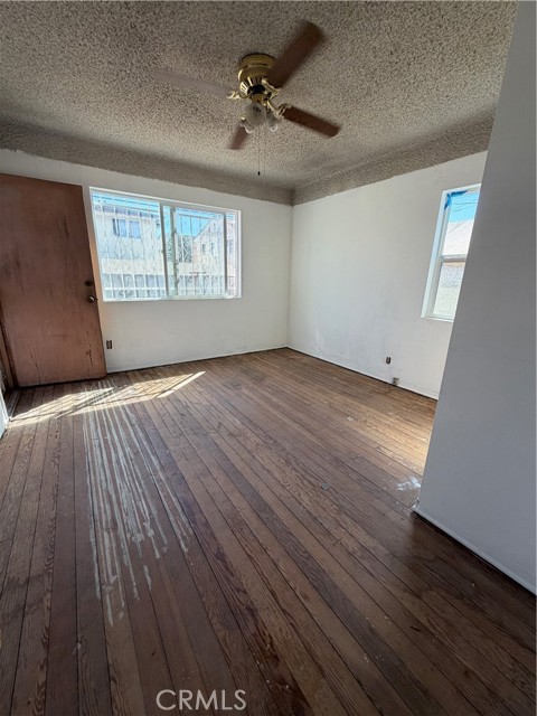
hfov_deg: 85.7
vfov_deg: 102.1
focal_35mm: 14
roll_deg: -2.6
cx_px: 268
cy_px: 358
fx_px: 290
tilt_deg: -15.1
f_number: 2.2
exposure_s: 1/128
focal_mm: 2.22
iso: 64
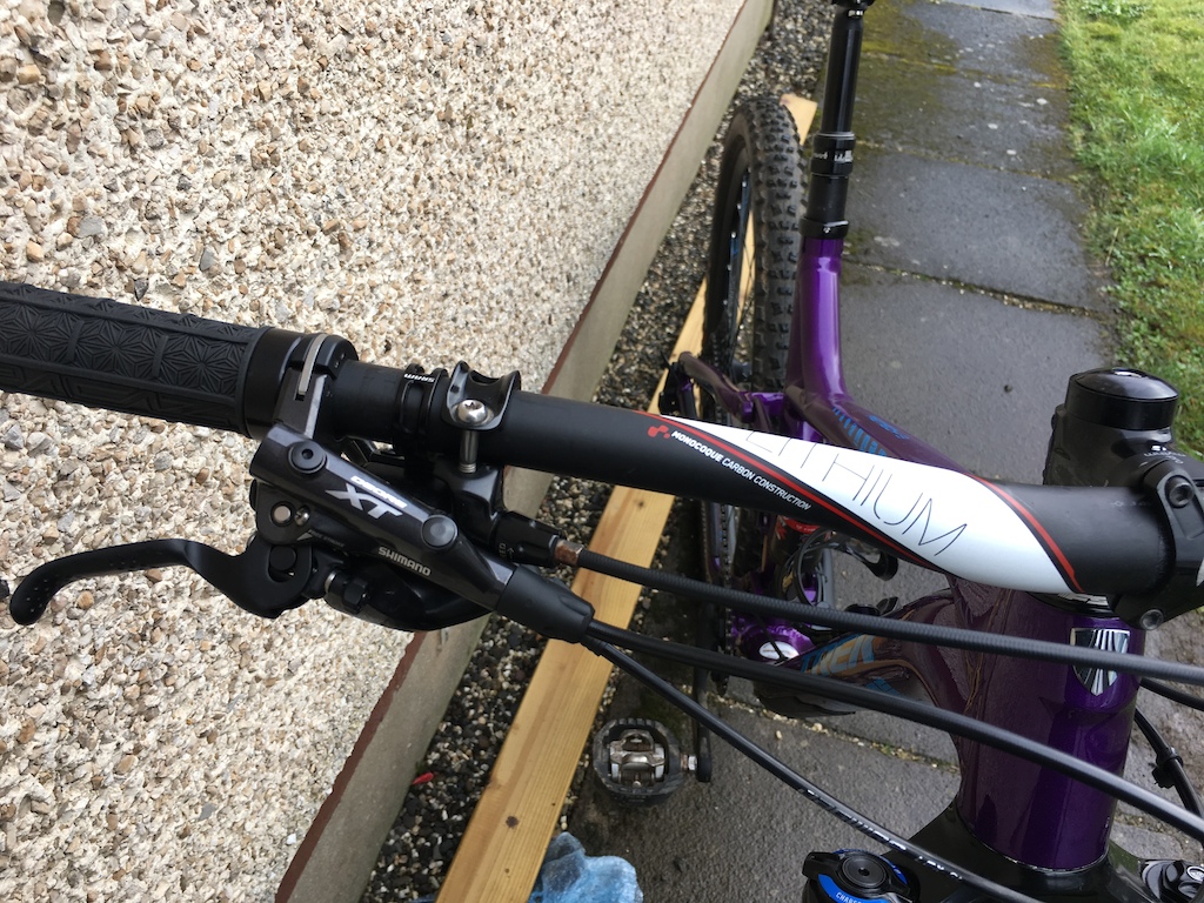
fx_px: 1009
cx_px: 602
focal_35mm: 29
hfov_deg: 61.7
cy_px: 452
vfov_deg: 48.2
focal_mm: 4.15
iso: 25
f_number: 2.2
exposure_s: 1/100
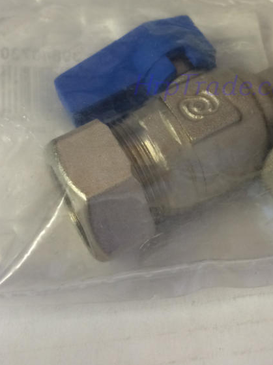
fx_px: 579
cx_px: 228
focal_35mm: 55
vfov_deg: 34.2
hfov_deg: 26.0
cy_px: 87
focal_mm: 4.12
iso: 125
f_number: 2.2
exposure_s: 1/33
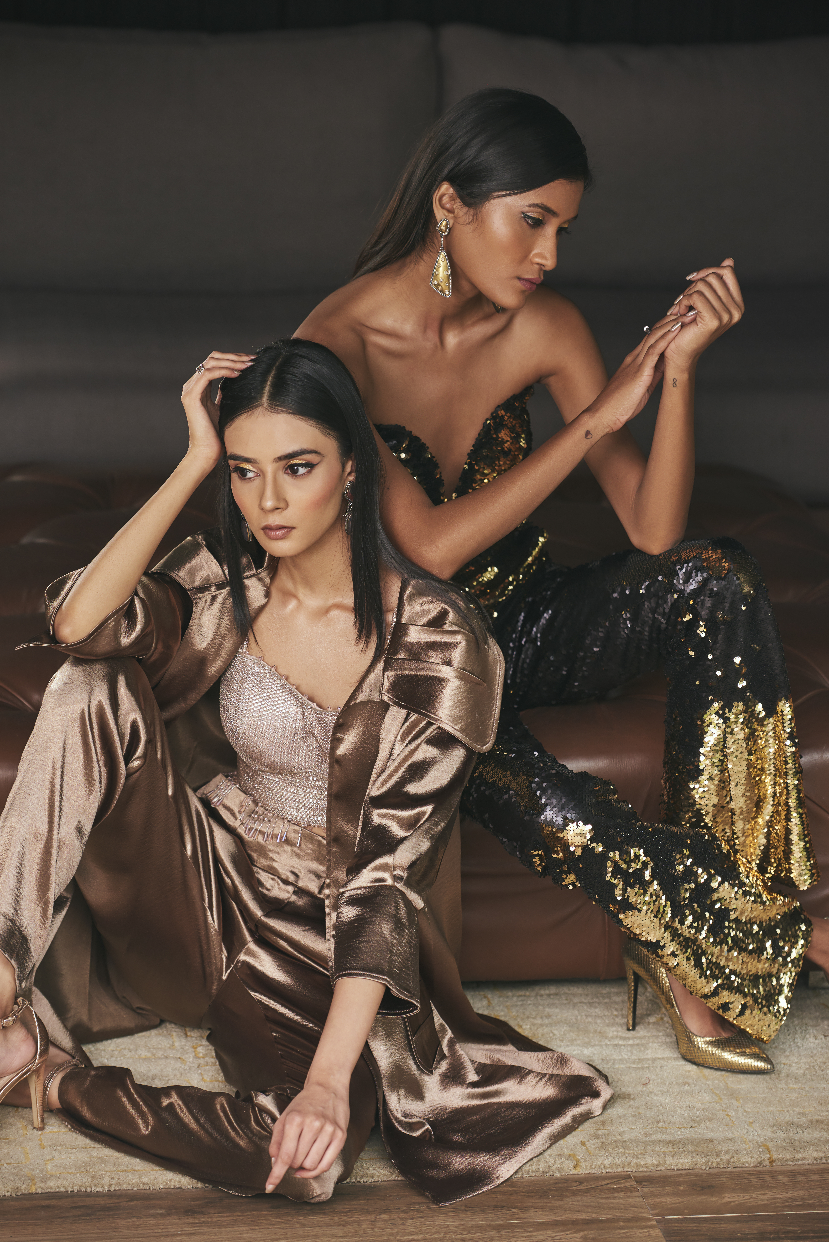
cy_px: 621
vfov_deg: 15.8
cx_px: 414
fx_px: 4486
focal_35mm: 130
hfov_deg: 10.6
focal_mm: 130
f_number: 4
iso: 320
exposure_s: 1/125
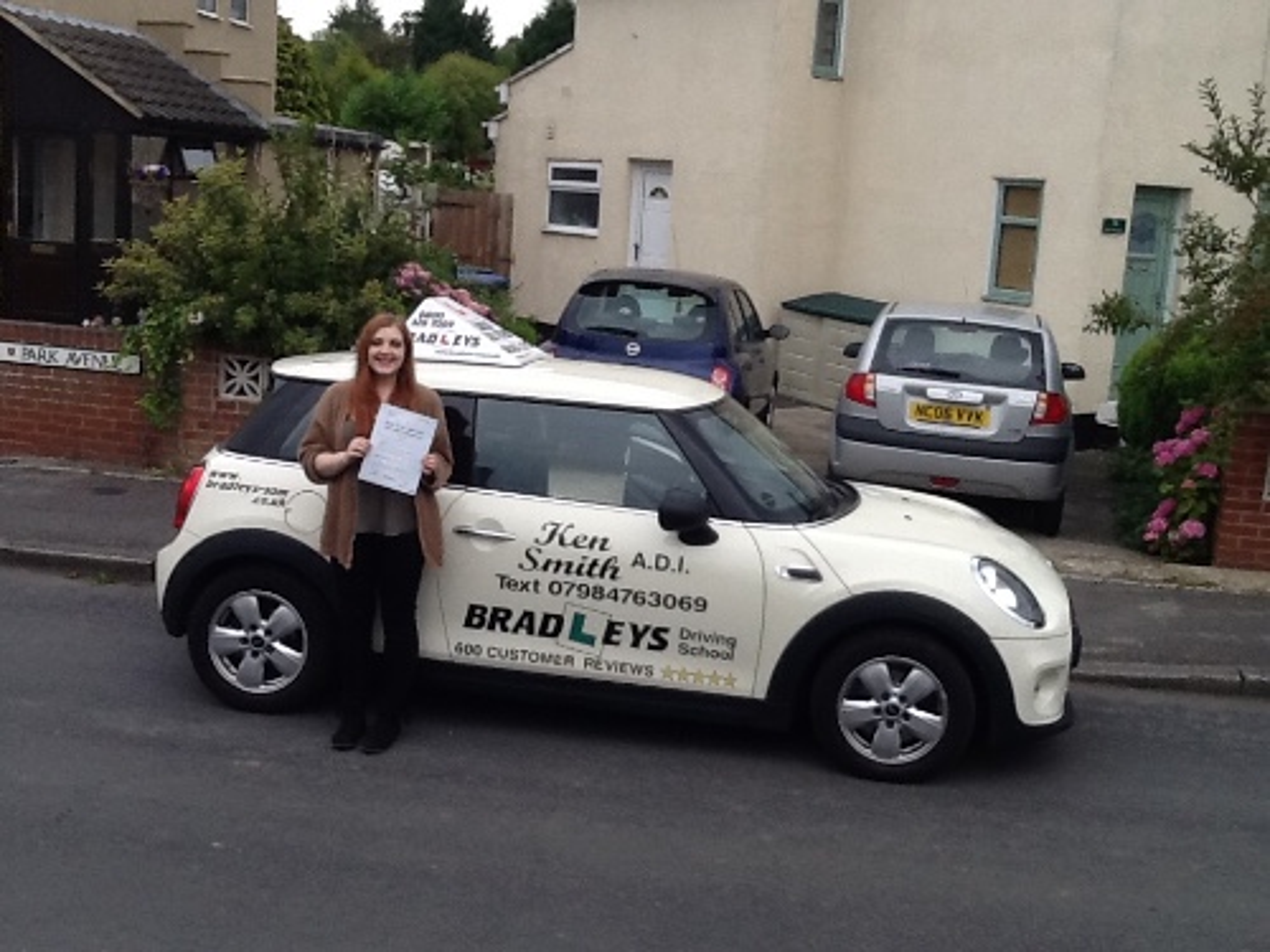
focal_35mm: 44
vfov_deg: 32.9
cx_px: 635
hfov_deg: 42.9
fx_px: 1614
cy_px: 476
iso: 40
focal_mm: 2.03
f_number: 2.4
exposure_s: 1/294
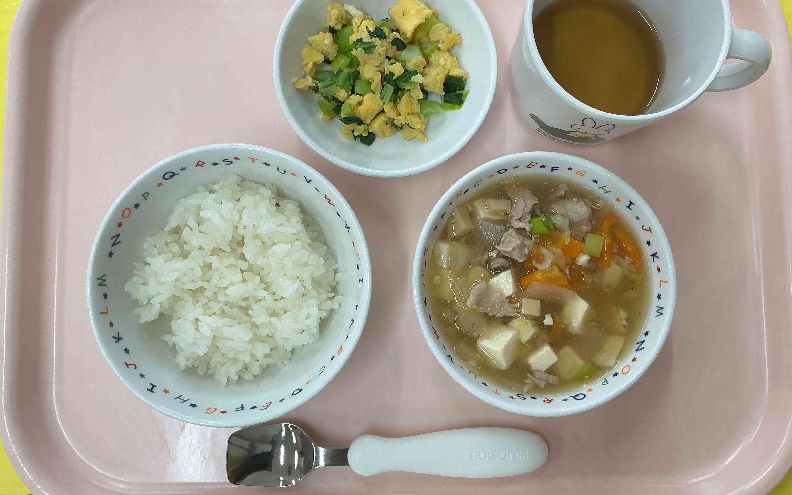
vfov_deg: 40.6
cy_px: 228
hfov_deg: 61.2
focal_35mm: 31
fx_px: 669
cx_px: 399
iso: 64
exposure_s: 1/60
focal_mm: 3
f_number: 1.8
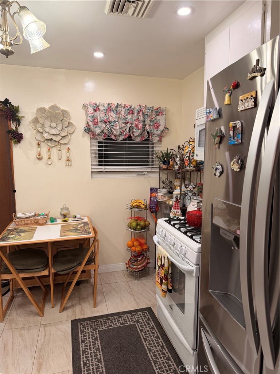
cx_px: 140
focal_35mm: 24
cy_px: 187
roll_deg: +0.2
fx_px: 259
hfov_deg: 56.8
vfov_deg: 71.6
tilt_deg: -6.6
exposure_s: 1/60
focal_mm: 6.76
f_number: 1.78
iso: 125
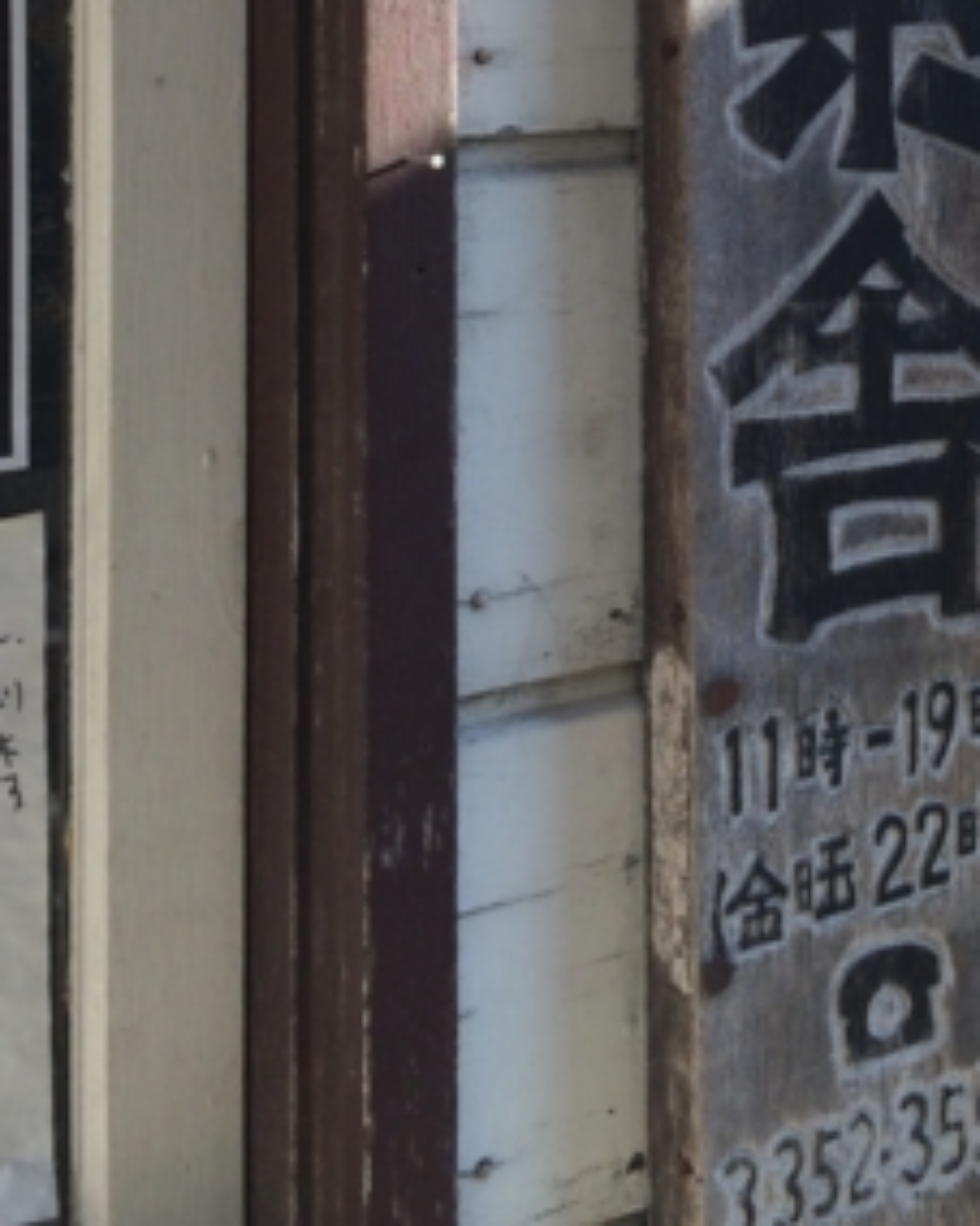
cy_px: -69
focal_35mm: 66
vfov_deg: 26.8
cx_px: 756
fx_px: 2394
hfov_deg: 22.9
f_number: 2.2
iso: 32
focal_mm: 4.12
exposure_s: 1/291
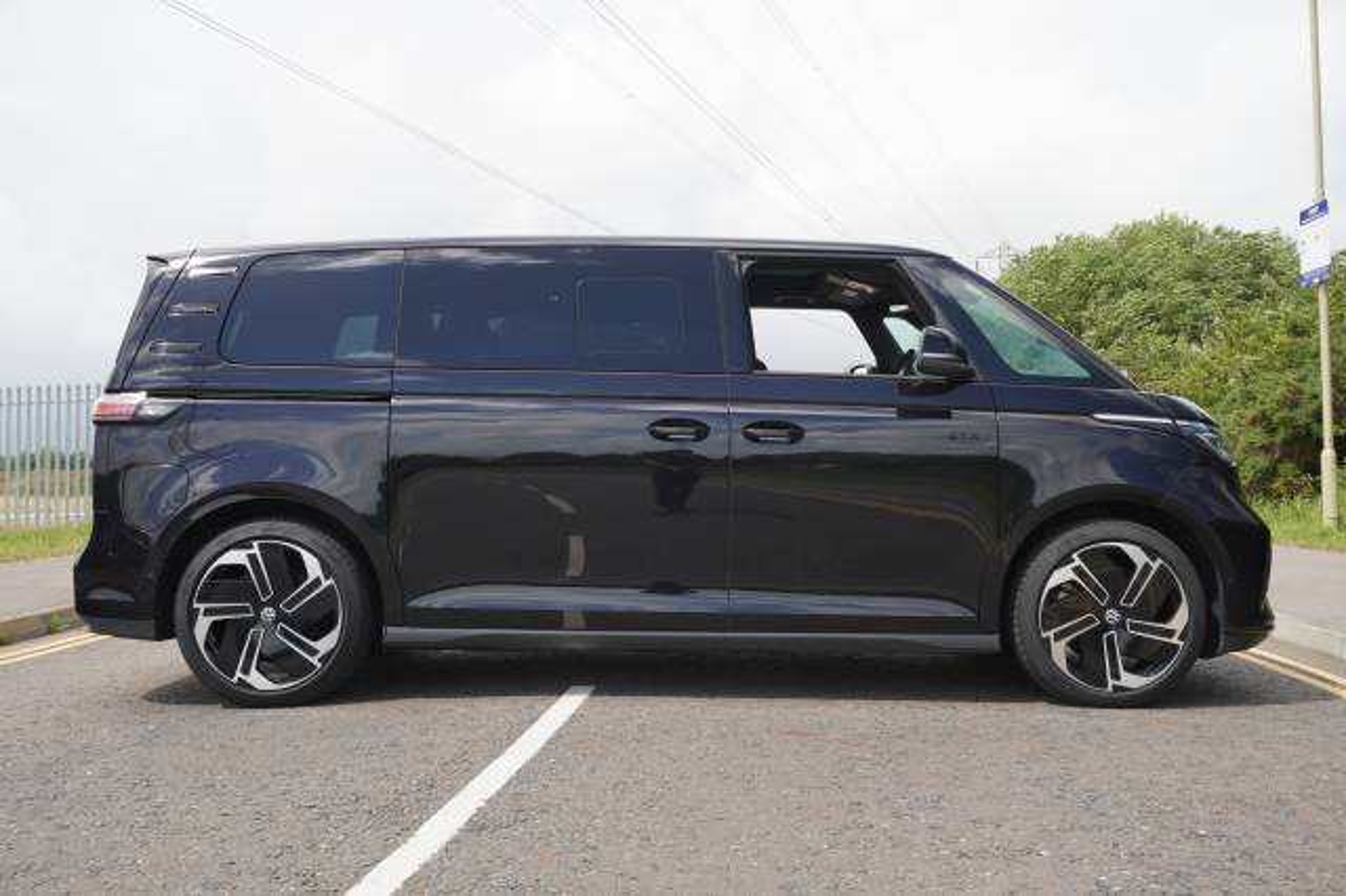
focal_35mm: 38
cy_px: 448
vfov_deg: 35.5
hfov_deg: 51.3
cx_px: 673
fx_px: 1401
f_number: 6.3
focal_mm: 25
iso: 100
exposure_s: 1/125
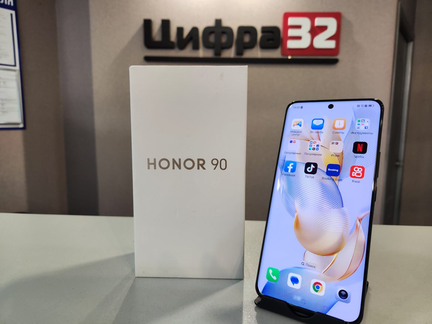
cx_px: 216
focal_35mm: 23
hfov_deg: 73.9
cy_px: 162
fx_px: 287
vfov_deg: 58.9
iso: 160
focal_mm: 5.4
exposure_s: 1/100
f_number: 1.8
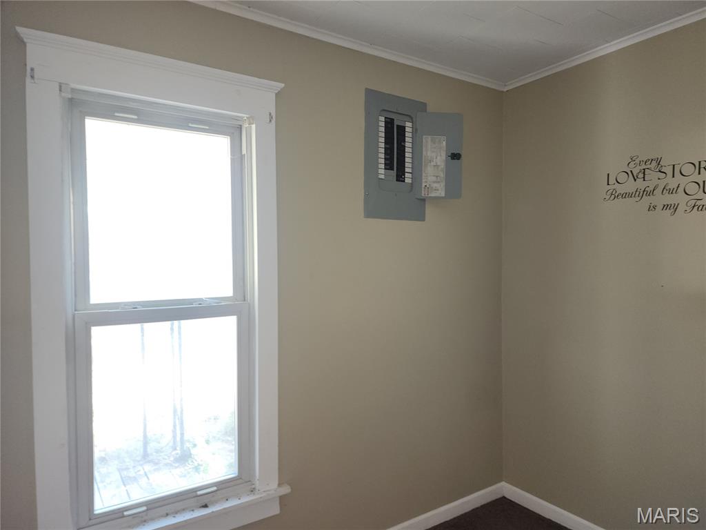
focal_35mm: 23
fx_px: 469
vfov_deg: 58.9
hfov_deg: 73.9
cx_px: 353
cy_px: 265
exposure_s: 1/40
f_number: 1.8
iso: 100
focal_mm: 6.4
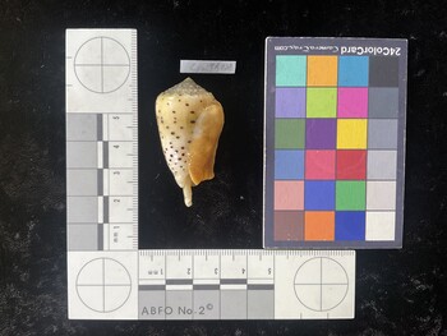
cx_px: 224
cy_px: 168
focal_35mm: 29
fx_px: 375
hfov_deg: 61.6
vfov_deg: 48.3
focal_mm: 3
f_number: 1.8
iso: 64
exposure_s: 1/60
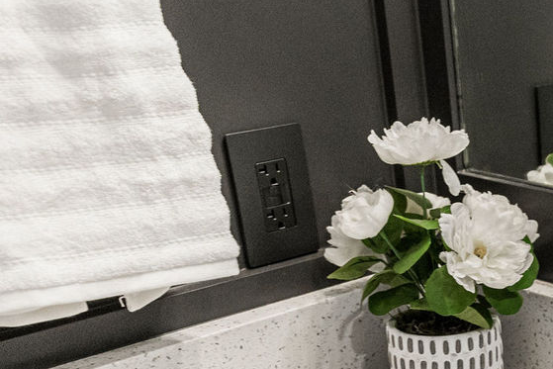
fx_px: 1168
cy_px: 475
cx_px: 730
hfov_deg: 23.4
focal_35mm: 76
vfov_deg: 16.9
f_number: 2.8
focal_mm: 24
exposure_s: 1/200
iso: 1000
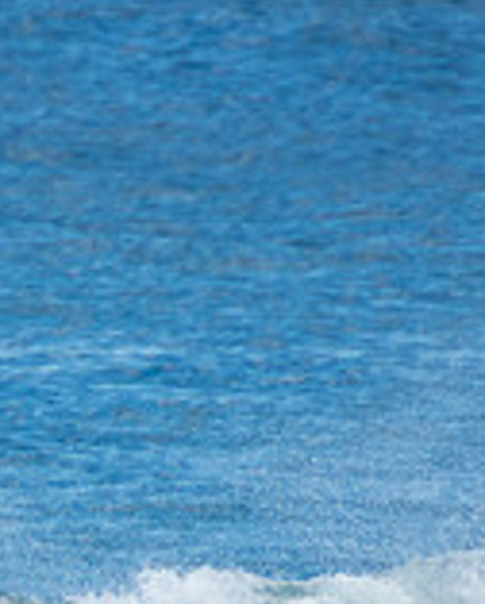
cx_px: -212
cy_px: 733
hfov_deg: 0.7
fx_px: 37266
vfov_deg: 0.9
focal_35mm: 2081
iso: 280
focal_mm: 400
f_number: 5.6
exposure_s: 1/1250
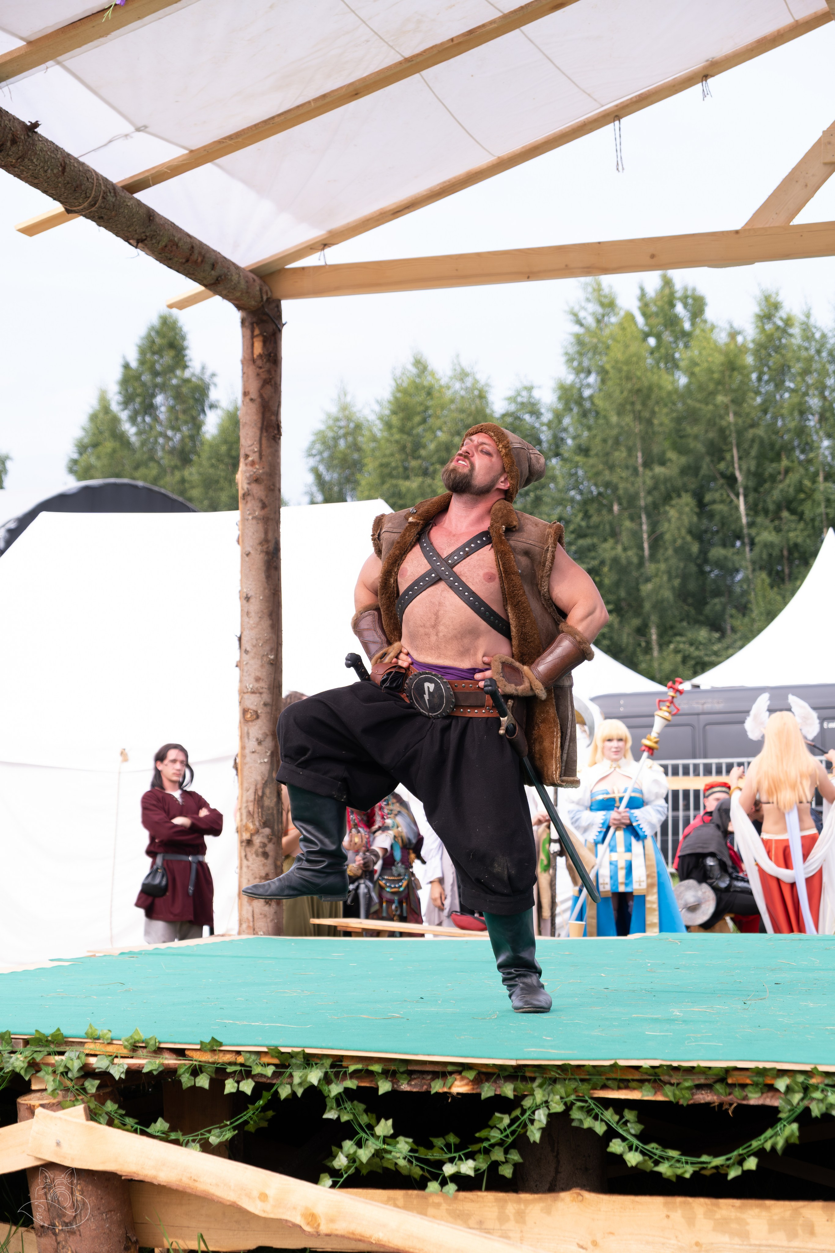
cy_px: 626
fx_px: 2609
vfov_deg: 27.0
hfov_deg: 18.2
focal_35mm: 75
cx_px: 418
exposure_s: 1/1000
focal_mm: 50
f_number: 3.6
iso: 320
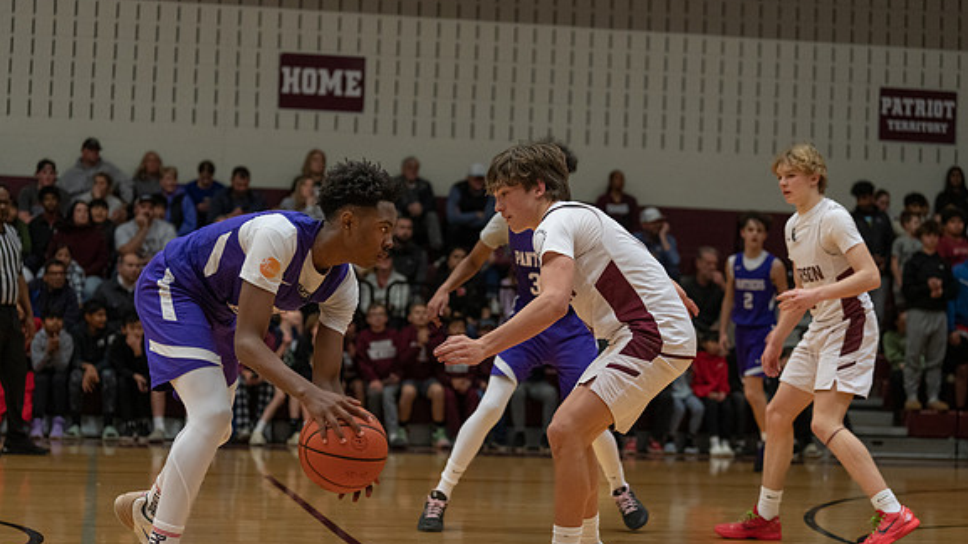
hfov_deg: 26.9
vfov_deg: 15.3
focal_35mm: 79
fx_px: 2027
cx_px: 485
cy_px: 309
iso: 2500
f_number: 2.8
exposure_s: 1/1000
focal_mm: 70
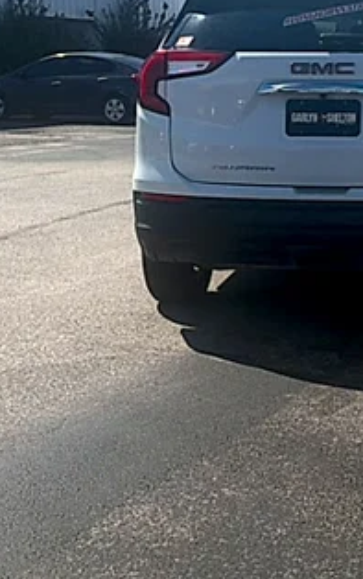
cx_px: 356
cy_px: 150
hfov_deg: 21.4
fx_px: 931
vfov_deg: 33.9
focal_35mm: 59
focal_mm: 6.76
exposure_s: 1/9091
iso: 80
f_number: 1.78
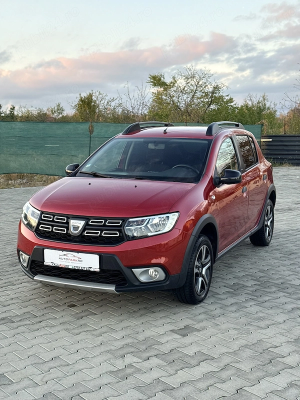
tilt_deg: -6.5
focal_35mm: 48
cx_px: 150
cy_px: 200
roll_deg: +0.9
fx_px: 555
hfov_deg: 30.3
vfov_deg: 39.7
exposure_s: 1/257
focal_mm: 6.76
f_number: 1.78
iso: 80
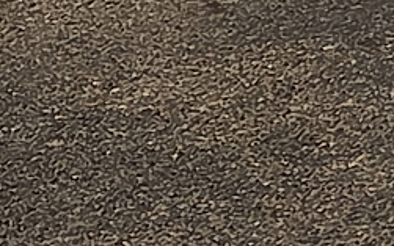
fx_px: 2900
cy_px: -664
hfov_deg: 6.9
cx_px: 1249
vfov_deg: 4.5
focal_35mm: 270
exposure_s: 1/10000
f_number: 1.8
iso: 58
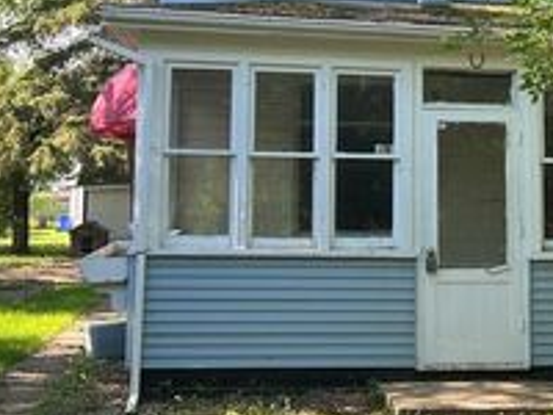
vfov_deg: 22.4
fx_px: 1038
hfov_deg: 29.5
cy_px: 101
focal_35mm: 65
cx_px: 398
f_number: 1.5
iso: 50
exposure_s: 1/558
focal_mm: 5.7
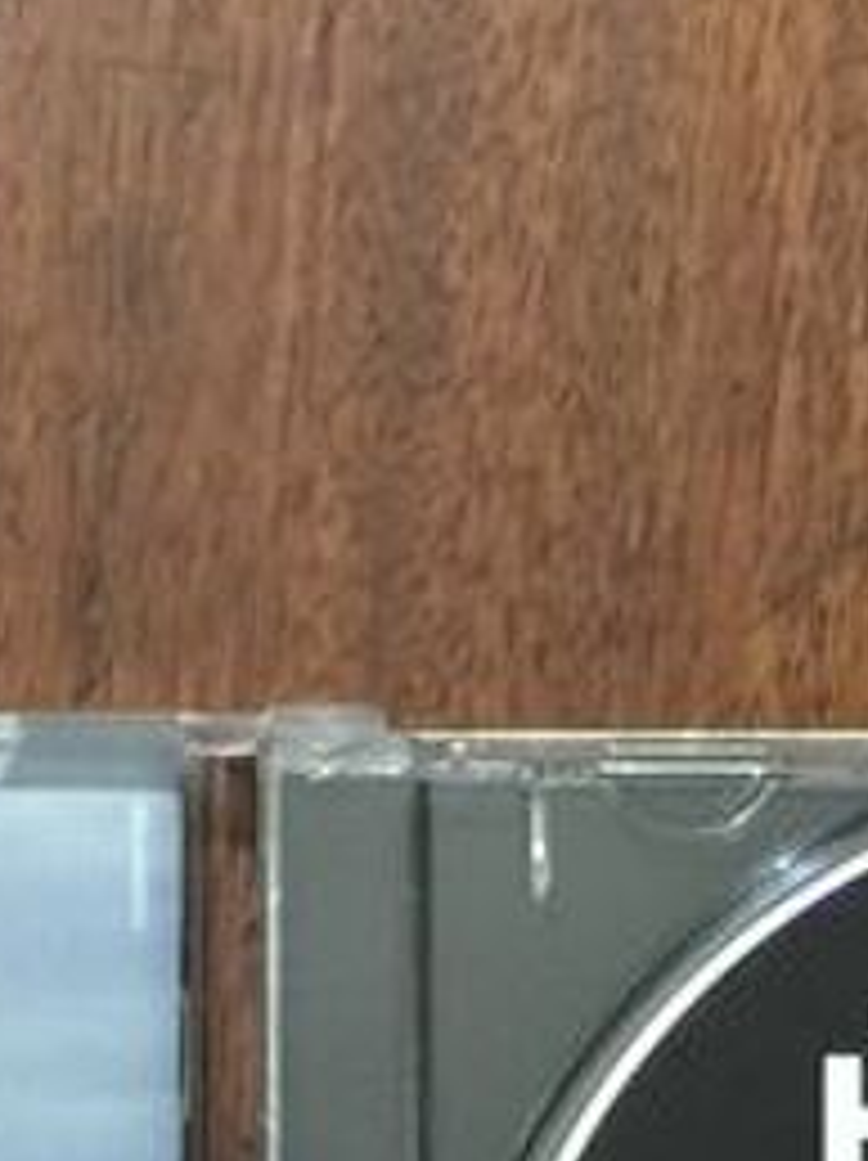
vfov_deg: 13.0
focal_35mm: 150
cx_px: 274
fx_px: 5023
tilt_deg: -82.9
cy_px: 1145
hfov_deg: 9.9
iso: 125
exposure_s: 1/8
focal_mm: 4.15
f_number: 2.2
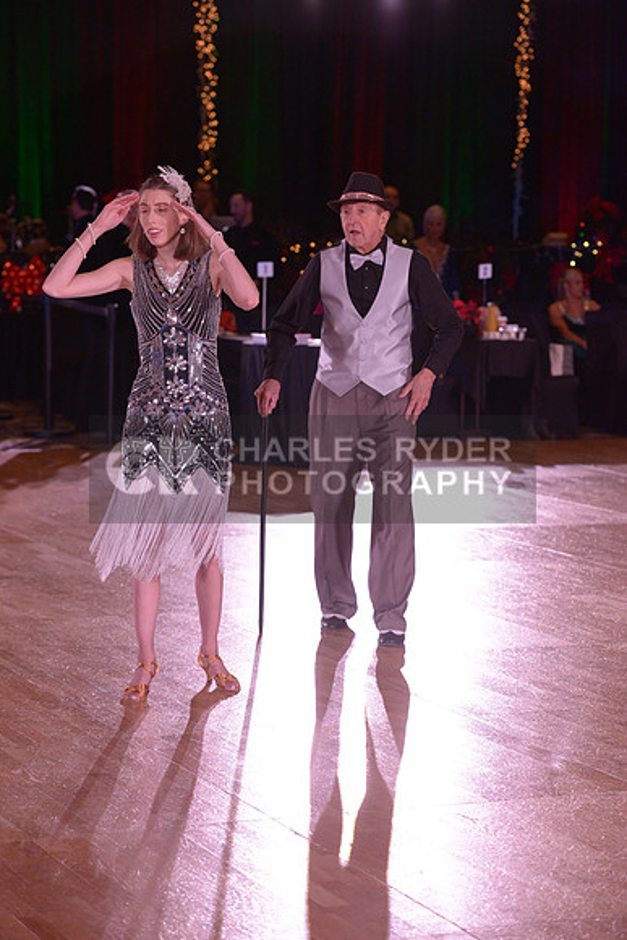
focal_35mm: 102
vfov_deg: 20.0
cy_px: 470
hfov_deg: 13.4
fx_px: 2663
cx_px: 314
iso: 1250
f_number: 5
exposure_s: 1/200
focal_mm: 102
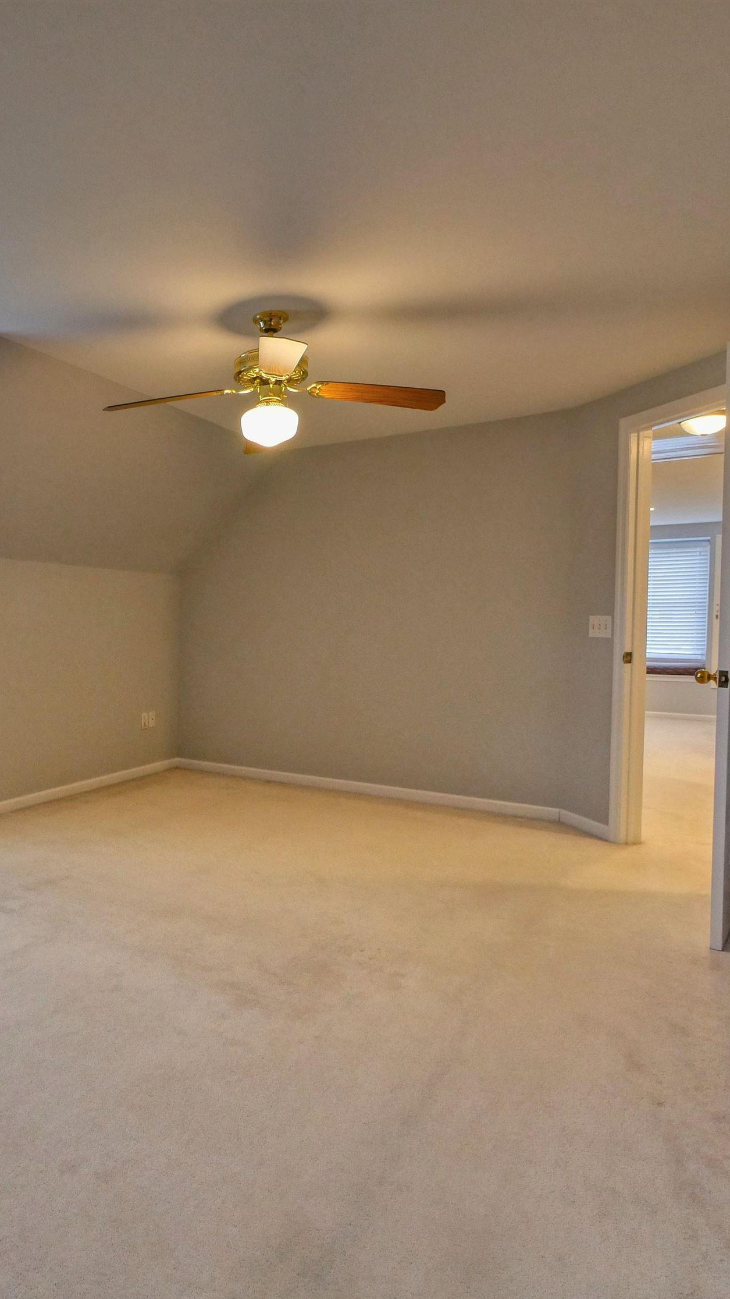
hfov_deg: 50.3
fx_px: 723
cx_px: 145
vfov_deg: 83.8
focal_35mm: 21
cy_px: 669
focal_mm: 7
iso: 1600
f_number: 4.5
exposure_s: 1/100
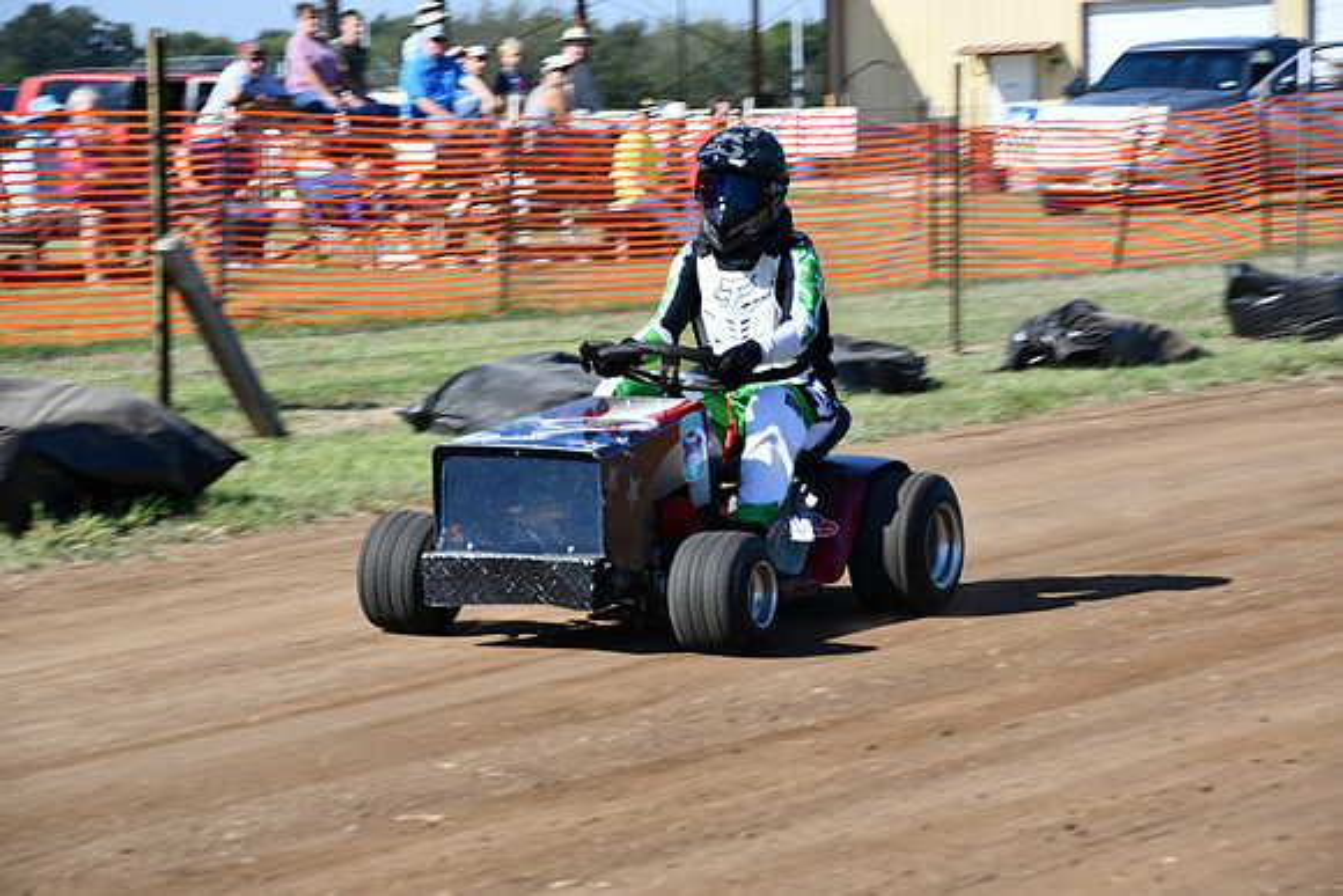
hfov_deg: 13.1
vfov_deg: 8.7
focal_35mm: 157
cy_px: 448
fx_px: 5858
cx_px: 672
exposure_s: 1/250
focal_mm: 105
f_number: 8
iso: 110
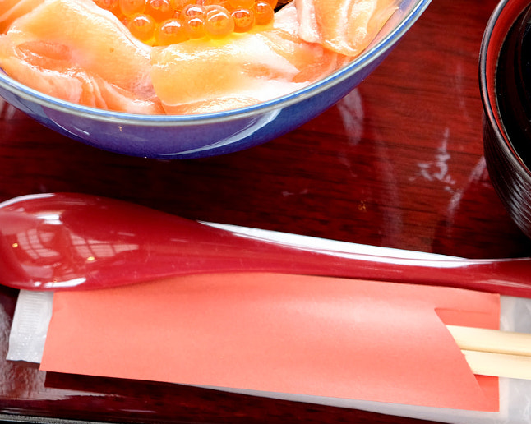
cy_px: 17
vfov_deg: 15.2
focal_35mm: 100
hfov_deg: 19.1
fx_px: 1571
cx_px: 171
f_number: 3.2
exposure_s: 1/125
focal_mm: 28.9
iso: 640
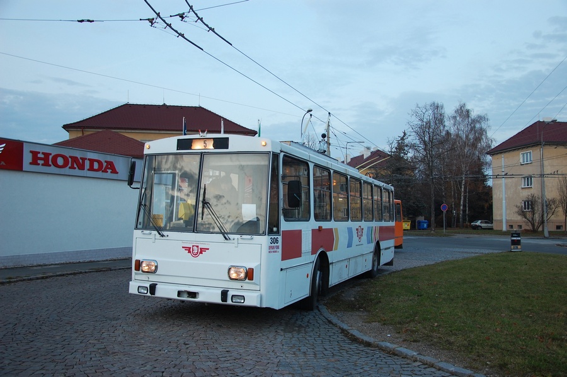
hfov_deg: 57.3
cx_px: 284
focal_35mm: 33
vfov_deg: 39.9
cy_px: 188
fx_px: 519
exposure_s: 1/25
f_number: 3.8
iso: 200
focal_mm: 22
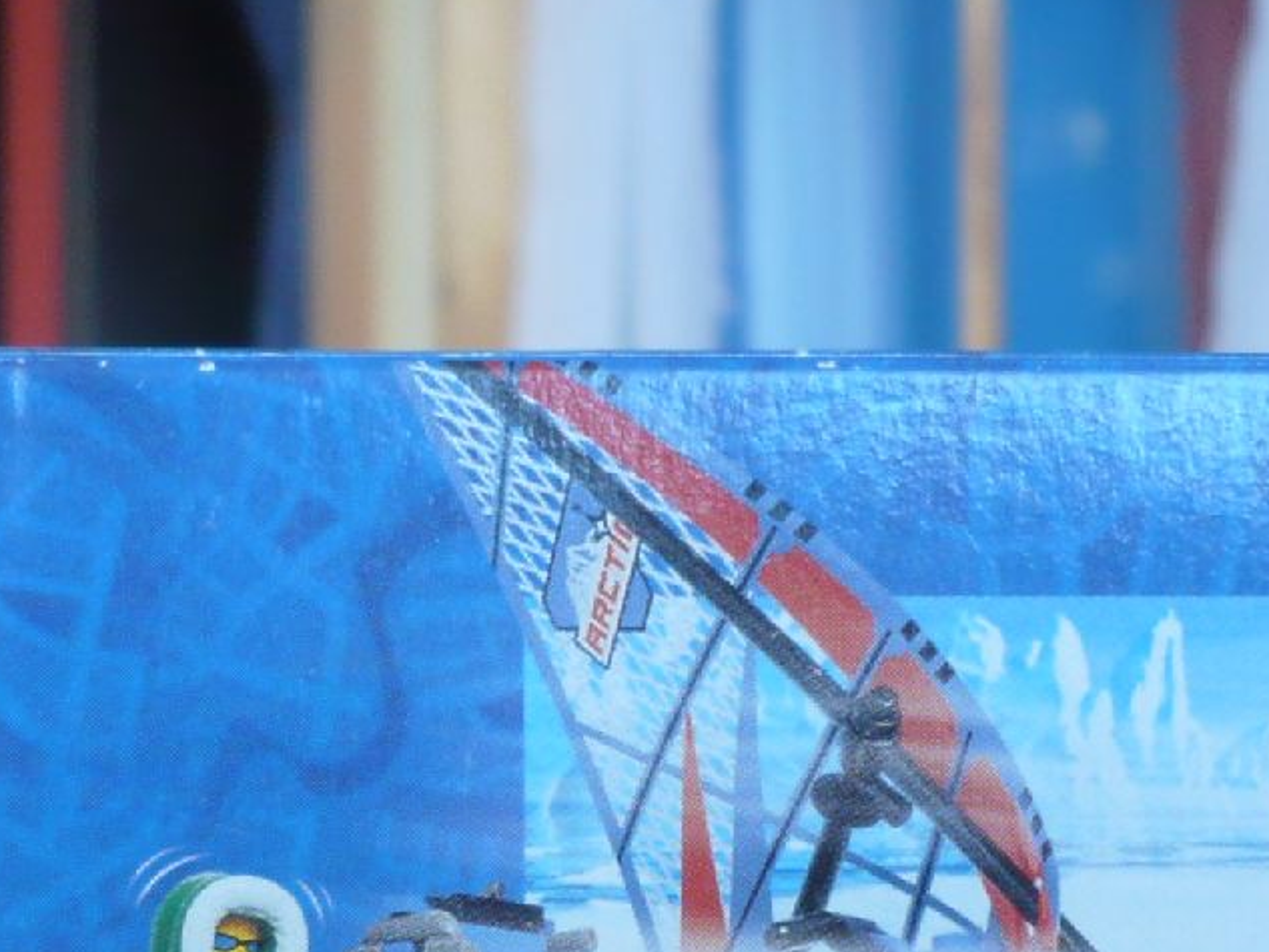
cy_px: 816
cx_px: 282
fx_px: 3997
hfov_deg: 17.9
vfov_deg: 13.5
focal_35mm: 109
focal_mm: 5.8
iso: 100
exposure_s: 1/25
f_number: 2.8
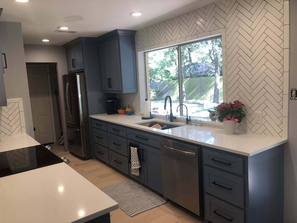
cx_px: 148
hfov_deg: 63.4
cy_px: 112
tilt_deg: -6.7
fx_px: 240
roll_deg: +1.9
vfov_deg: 49.7
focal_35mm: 28
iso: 20
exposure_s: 1/30
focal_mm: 3.99
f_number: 1.8
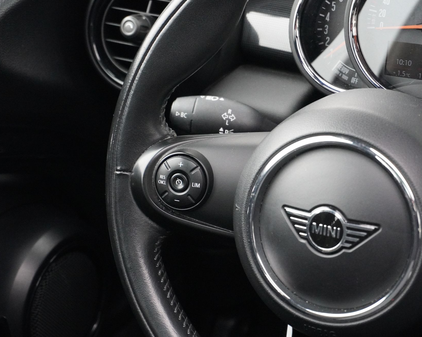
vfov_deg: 18.7
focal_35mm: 82
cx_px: 221
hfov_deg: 23.3
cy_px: 169
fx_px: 1024
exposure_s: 1/80
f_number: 5.6
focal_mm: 48
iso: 6400
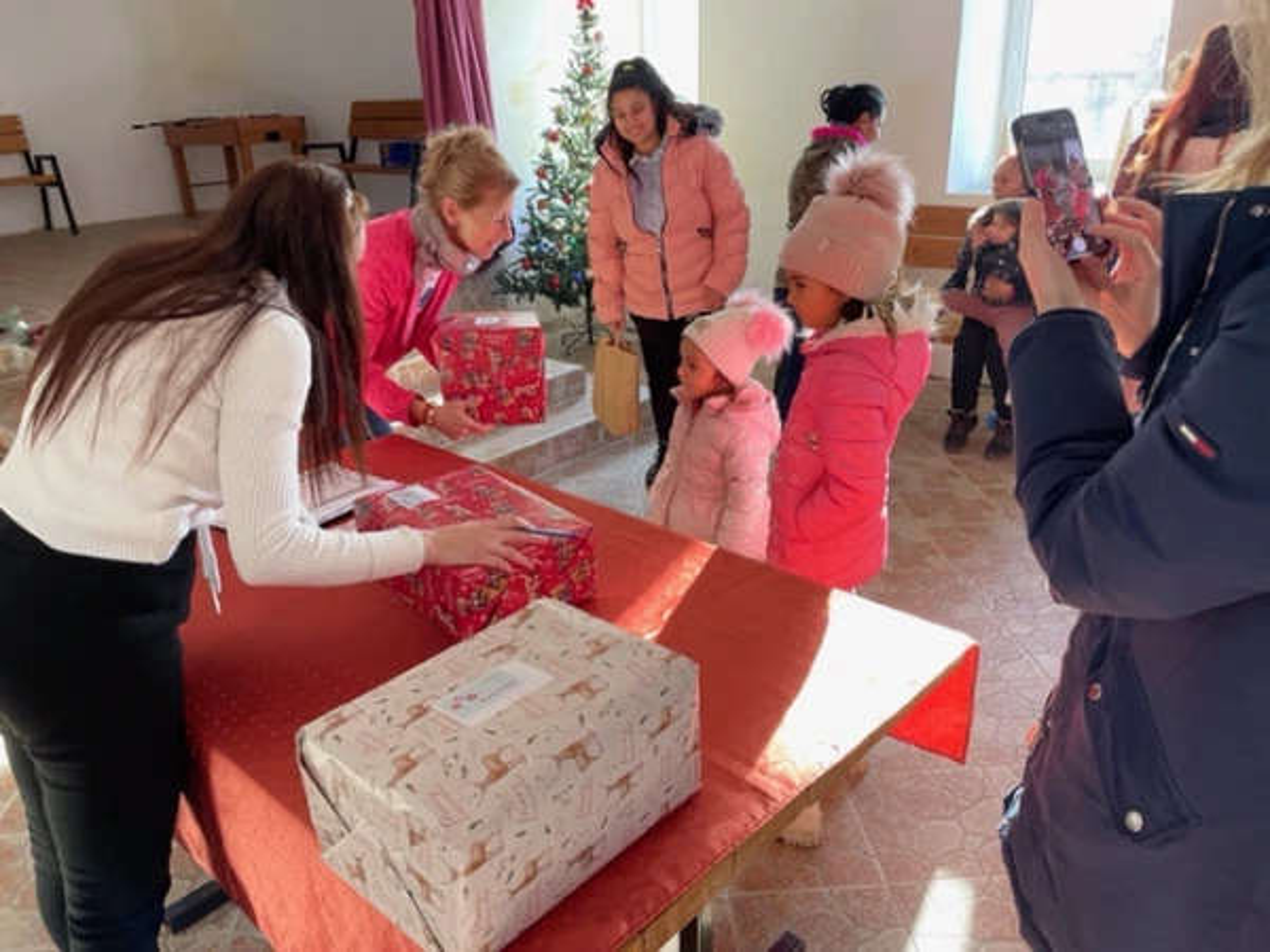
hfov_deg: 67.3
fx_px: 954
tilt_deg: -20.5
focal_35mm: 26
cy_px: 476
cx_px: 635
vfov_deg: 53.1
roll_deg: +1.5
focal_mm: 4.2
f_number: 1.6
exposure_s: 1/94
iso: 125
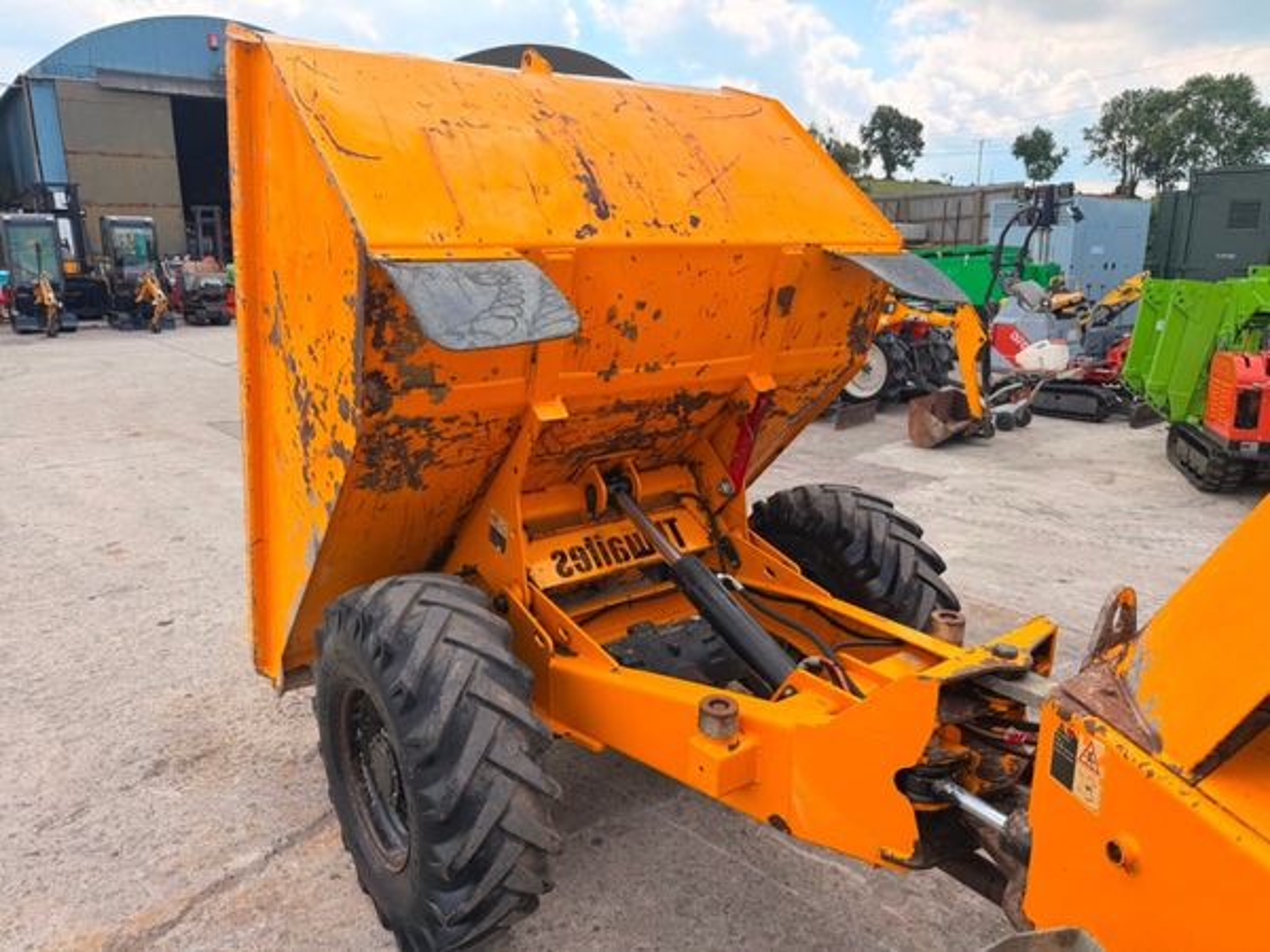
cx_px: 635
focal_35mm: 24
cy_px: 476
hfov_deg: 71.6
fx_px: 881
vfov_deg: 56.8
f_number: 1.78
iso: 100
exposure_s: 1/1314
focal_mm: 6.76
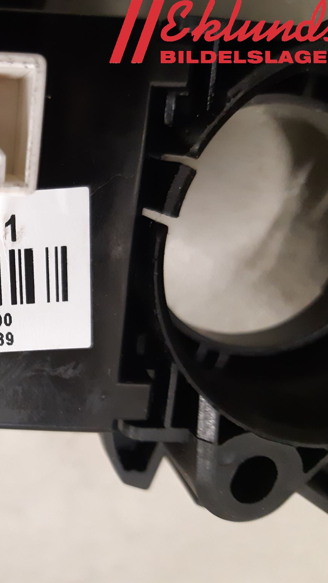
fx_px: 588
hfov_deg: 28.0
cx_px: -47
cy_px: 292
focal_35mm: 38
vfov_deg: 52.8
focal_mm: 3.93
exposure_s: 1/33
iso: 250
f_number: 1.7
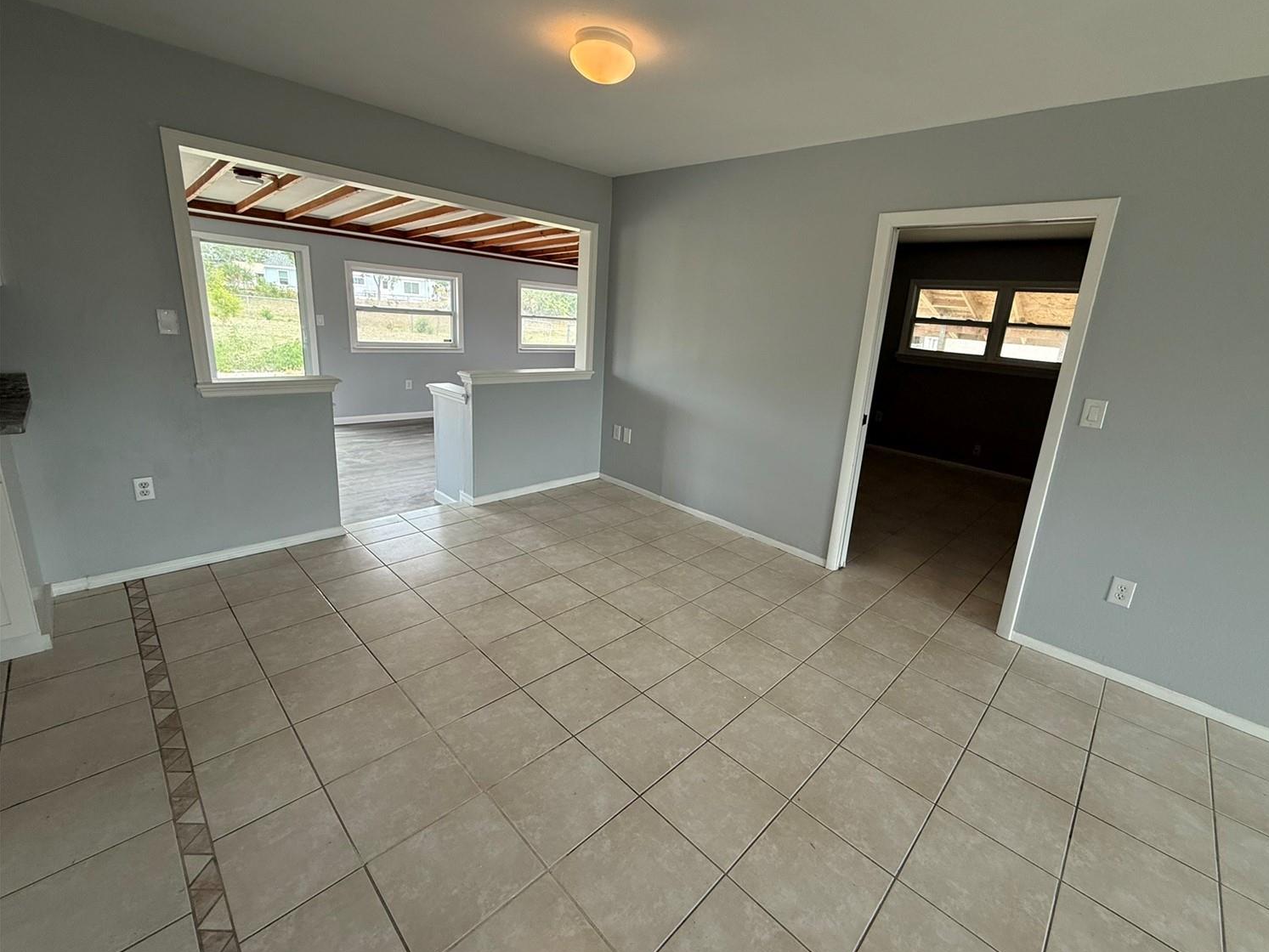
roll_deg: -4.4
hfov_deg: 98.0
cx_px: 679
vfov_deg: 81.7
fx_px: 550
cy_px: 452
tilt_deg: -13.5
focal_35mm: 15
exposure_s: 1/120
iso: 100
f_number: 2.2
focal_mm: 2.22
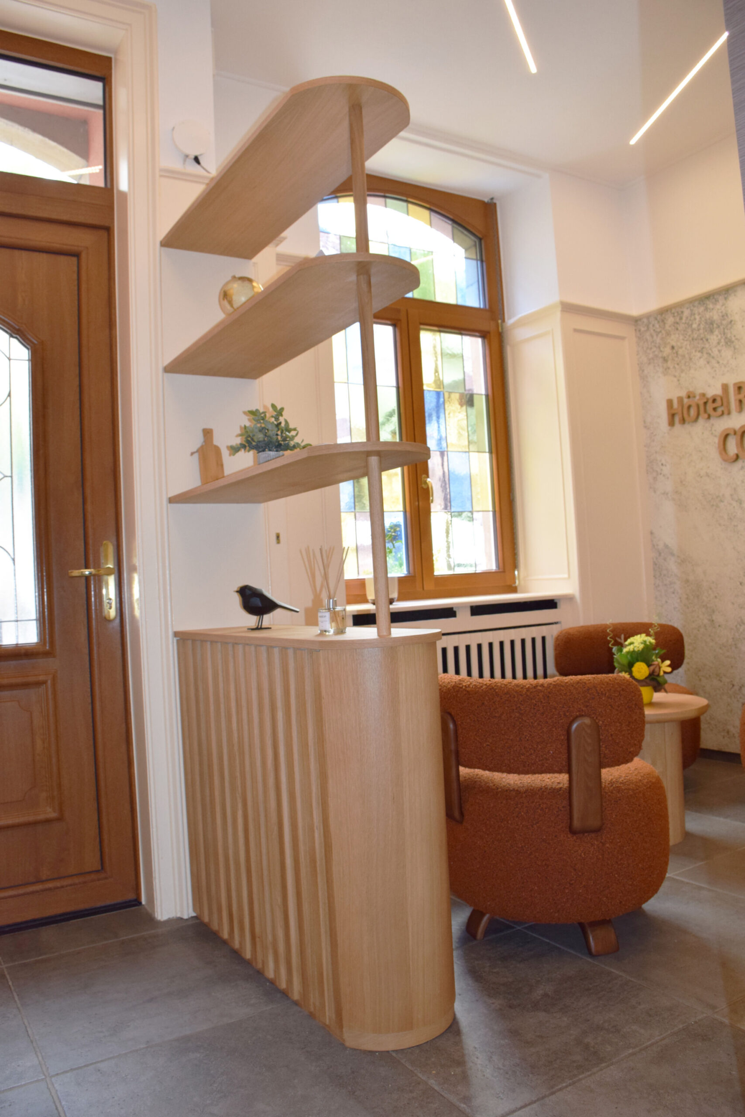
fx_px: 838
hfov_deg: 47.9
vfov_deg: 67.4
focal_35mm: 27
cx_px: 372
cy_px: 558
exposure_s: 1/125
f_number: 5.6
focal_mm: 18
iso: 720
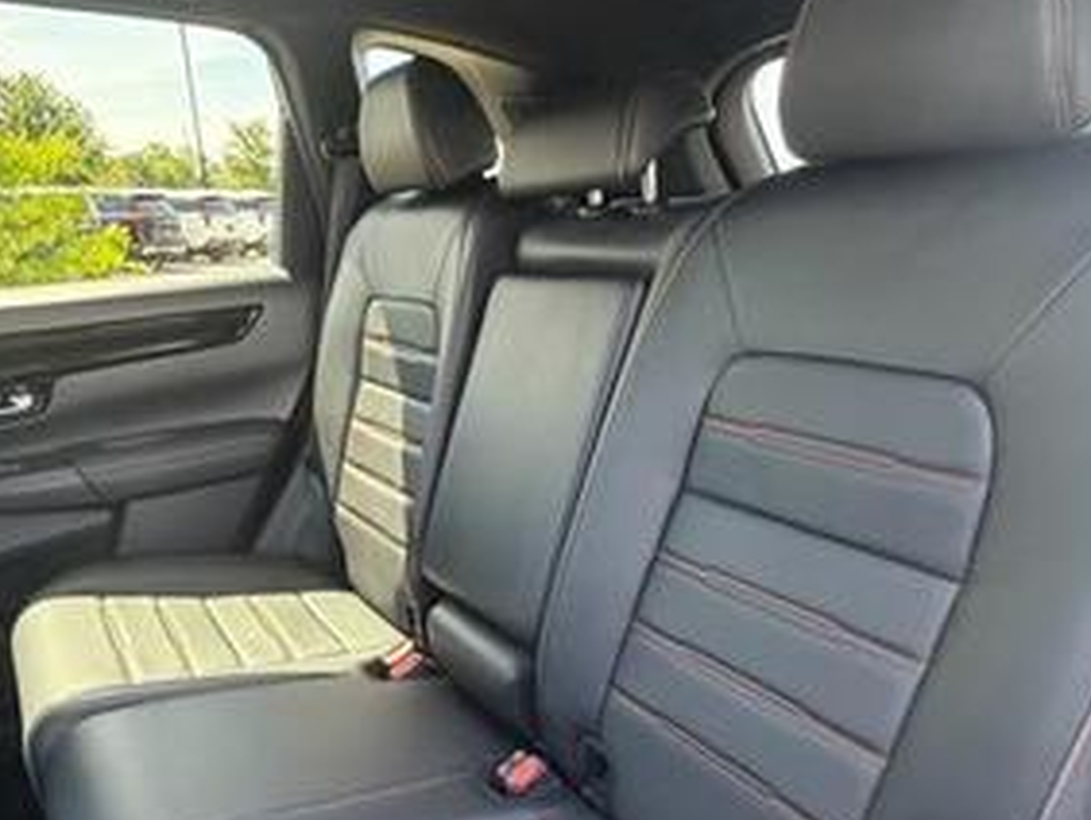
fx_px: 789
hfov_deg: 69.2
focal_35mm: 25
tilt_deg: -26.3
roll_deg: +0.6
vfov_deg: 53.3
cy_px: 580
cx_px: 499
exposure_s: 1/107
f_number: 2.2
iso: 320
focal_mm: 2.22
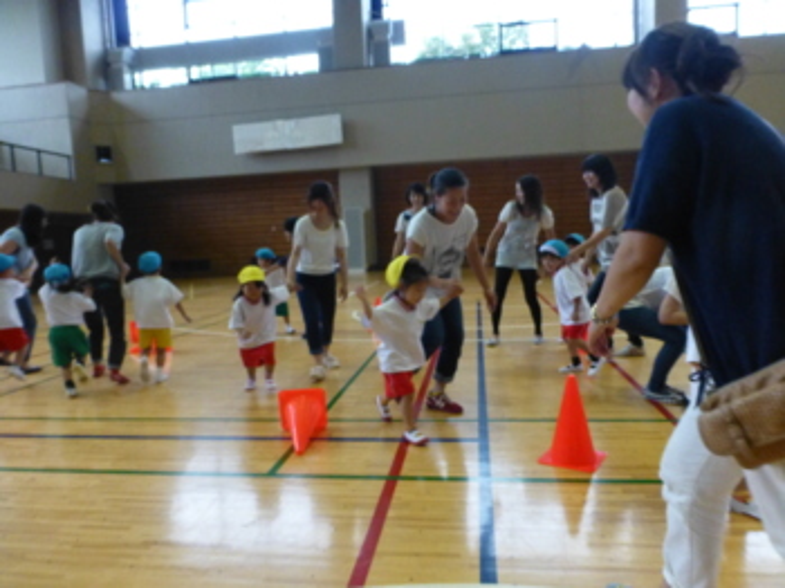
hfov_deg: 71.6
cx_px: 392
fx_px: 544
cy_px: 294
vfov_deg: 56.8
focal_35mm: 24
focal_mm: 4.3
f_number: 3.3
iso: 800
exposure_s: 1/125
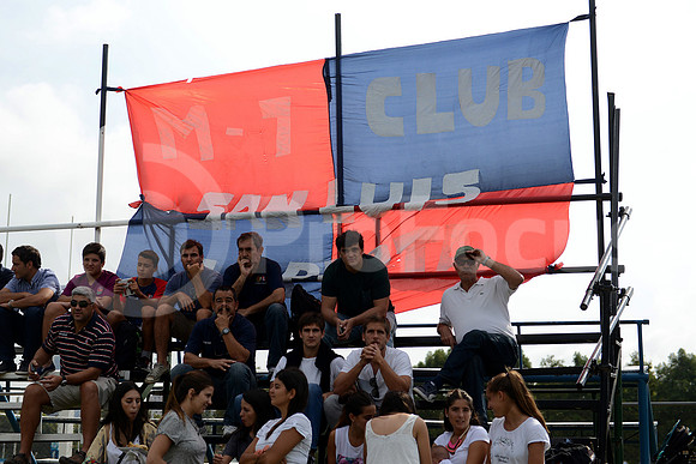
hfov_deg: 33.4
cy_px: 232
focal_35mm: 60
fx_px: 1160
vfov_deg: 22.6
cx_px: 348
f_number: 3.5
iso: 320
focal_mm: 60
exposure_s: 1/4000
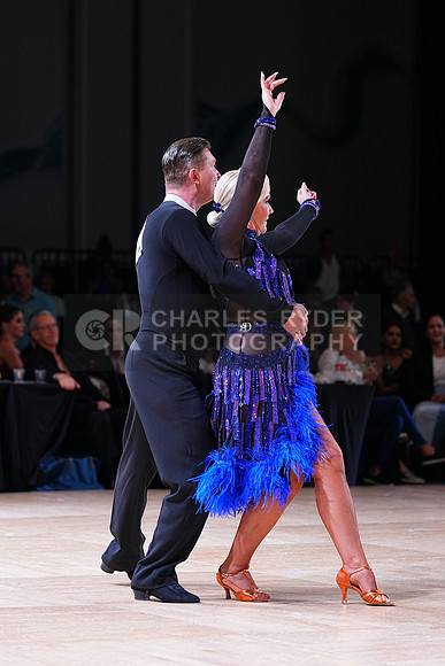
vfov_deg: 15.2
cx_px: 222
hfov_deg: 10.2
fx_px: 2501
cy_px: 333
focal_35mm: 135
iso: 2500
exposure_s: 1/400
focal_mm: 135
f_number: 4
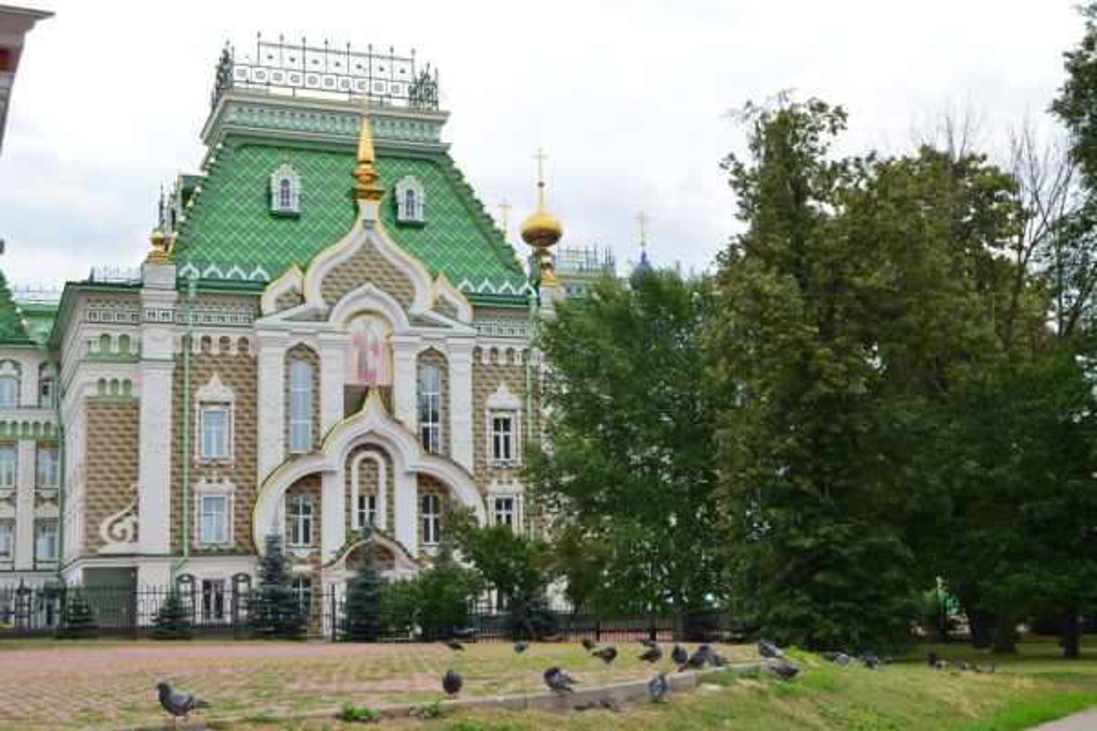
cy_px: 366
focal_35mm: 48
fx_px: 1463
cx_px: 548
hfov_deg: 41.1
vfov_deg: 28.1
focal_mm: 32
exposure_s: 1/250
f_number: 10
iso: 200
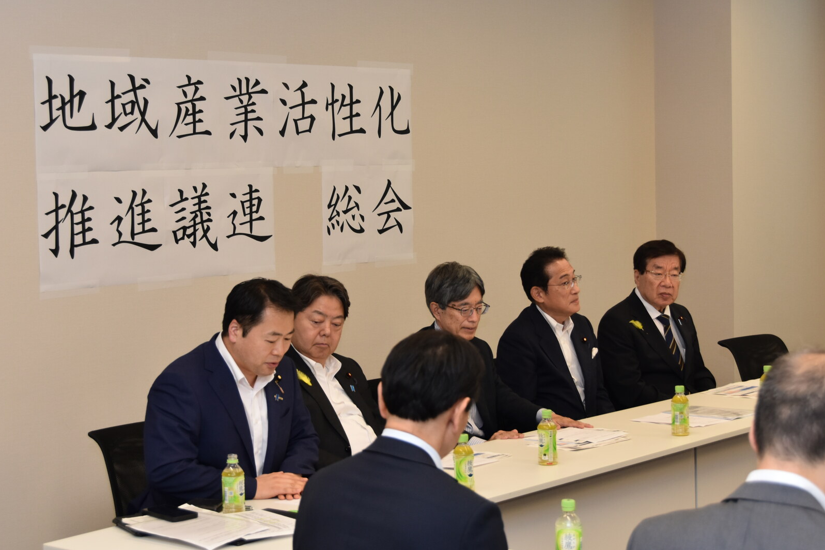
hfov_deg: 28.4
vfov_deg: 19.2
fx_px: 1627
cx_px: 428
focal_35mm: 71
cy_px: 244
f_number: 5.6
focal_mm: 42
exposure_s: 1/125
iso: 560
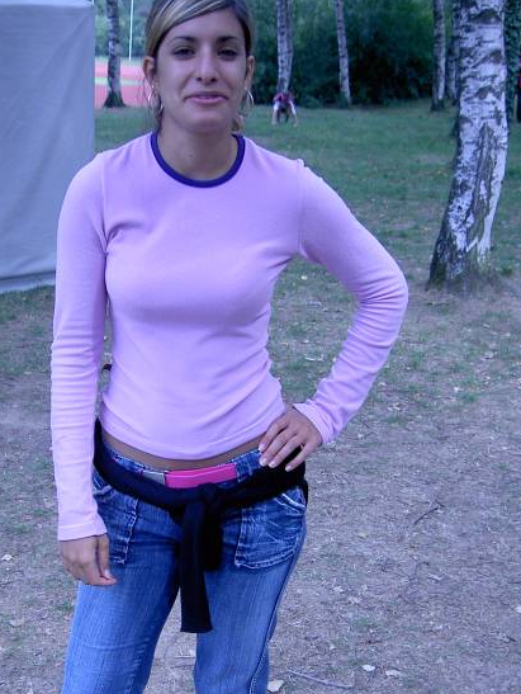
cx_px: 160
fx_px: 1143
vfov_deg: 33.5
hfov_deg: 25.5
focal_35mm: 57
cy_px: 463
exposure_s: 1/250
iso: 100
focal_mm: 8
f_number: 2.8
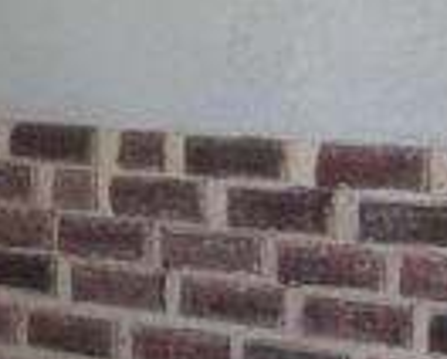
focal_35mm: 180
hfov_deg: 10.5
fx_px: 2385
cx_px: -152
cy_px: 24
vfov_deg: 8.6
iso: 200
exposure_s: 1/80
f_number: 2.8
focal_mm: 7.9
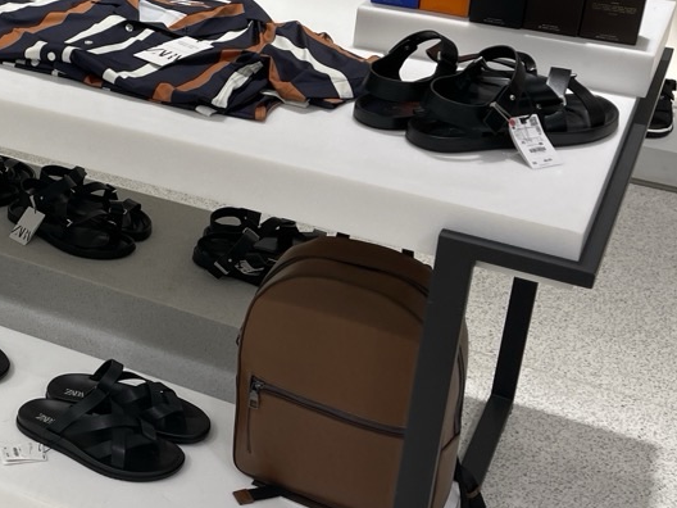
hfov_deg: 29.1
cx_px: 29
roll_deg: +0.2
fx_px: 1232
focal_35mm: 63
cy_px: 142
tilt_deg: -26.2
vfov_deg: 23.1
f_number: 1.6
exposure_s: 1/117
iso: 32
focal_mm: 5.1
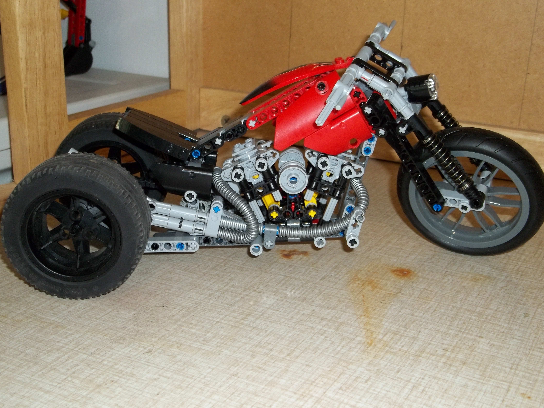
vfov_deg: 30.9
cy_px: 204
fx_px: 739
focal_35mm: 47
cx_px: 277
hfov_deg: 40.4
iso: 160
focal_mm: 8.3
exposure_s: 1/40
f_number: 3.7
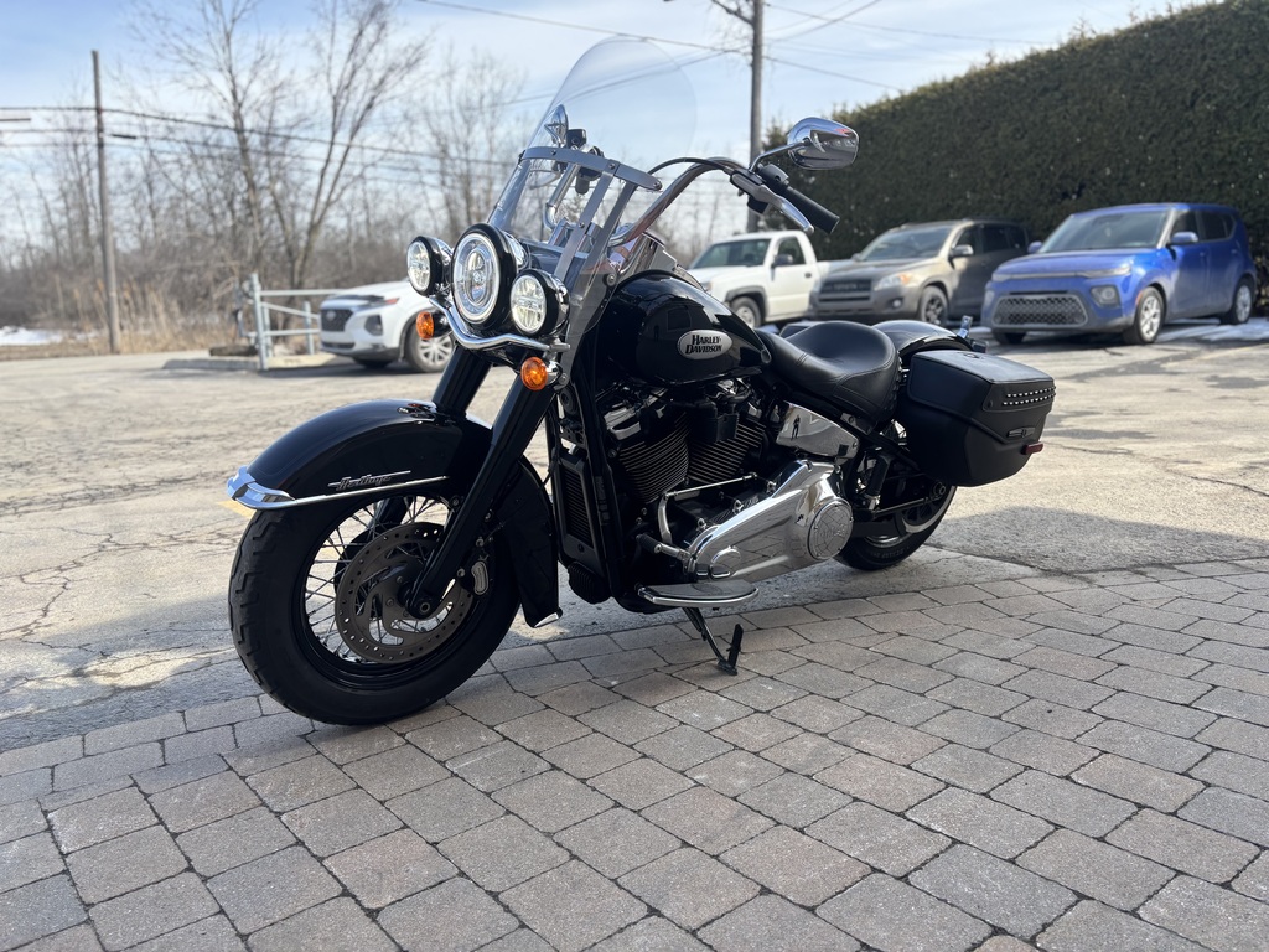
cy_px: 476
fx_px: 953
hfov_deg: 67.3
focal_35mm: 26
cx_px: 634
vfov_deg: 53.1
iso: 50
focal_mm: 5.96
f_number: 1.6
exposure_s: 1/927
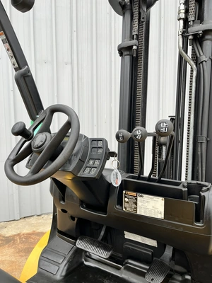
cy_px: 142
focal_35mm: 26
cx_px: 106
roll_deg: +0.3
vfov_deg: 67.3
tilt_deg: -5.2
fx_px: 212
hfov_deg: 53.1
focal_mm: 5.1
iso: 50
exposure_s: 1/529
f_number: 1.6
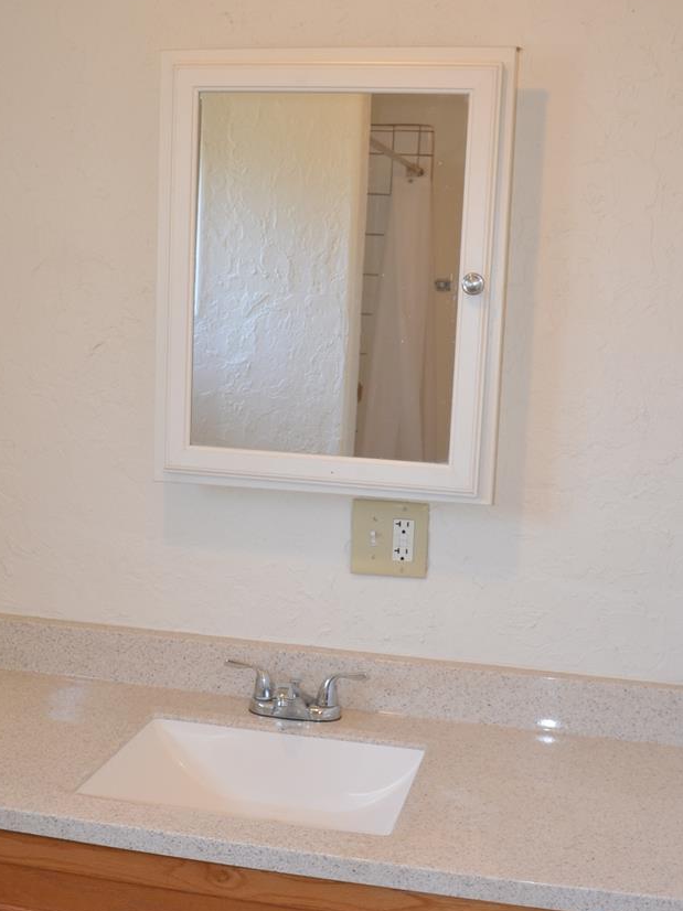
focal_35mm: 47
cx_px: 287
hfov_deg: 30.8
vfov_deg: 40.3
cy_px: 544
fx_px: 1237
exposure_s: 1/60
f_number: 3.5
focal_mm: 18
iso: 400
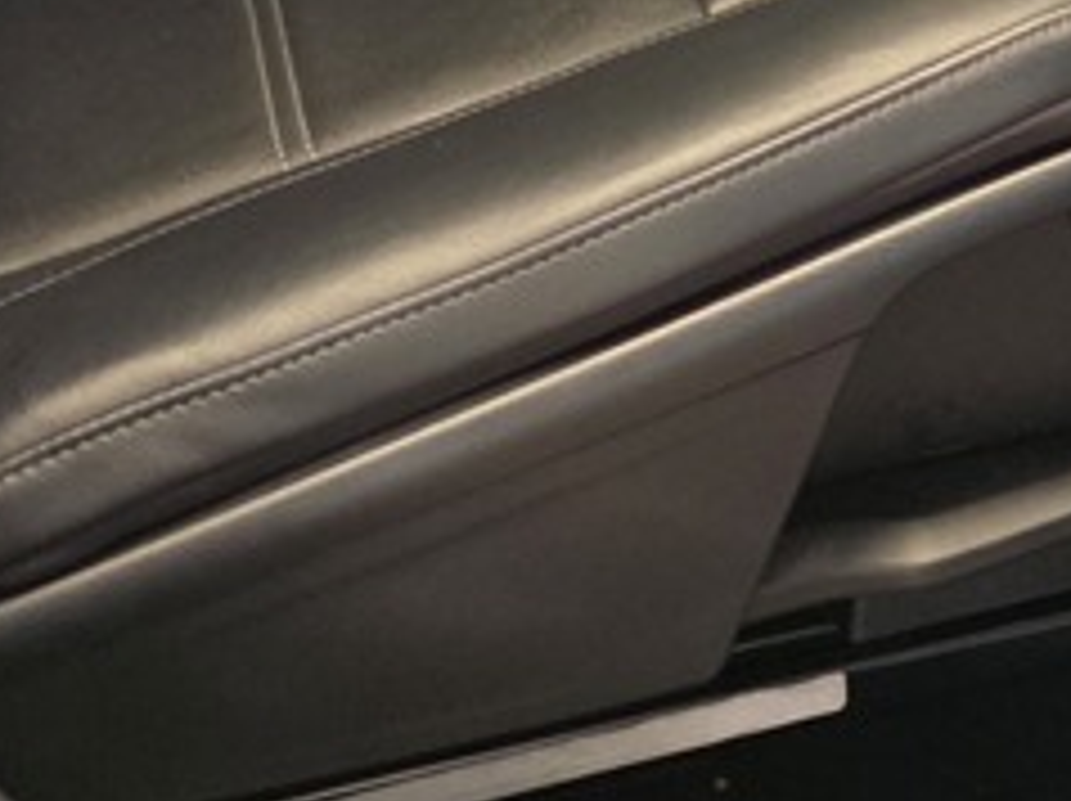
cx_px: 1048
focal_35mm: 99
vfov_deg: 12.6
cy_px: -918
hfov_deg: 19.3
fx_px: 3060
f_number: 1.7
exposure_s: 1/100
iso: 320
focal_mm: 6.25
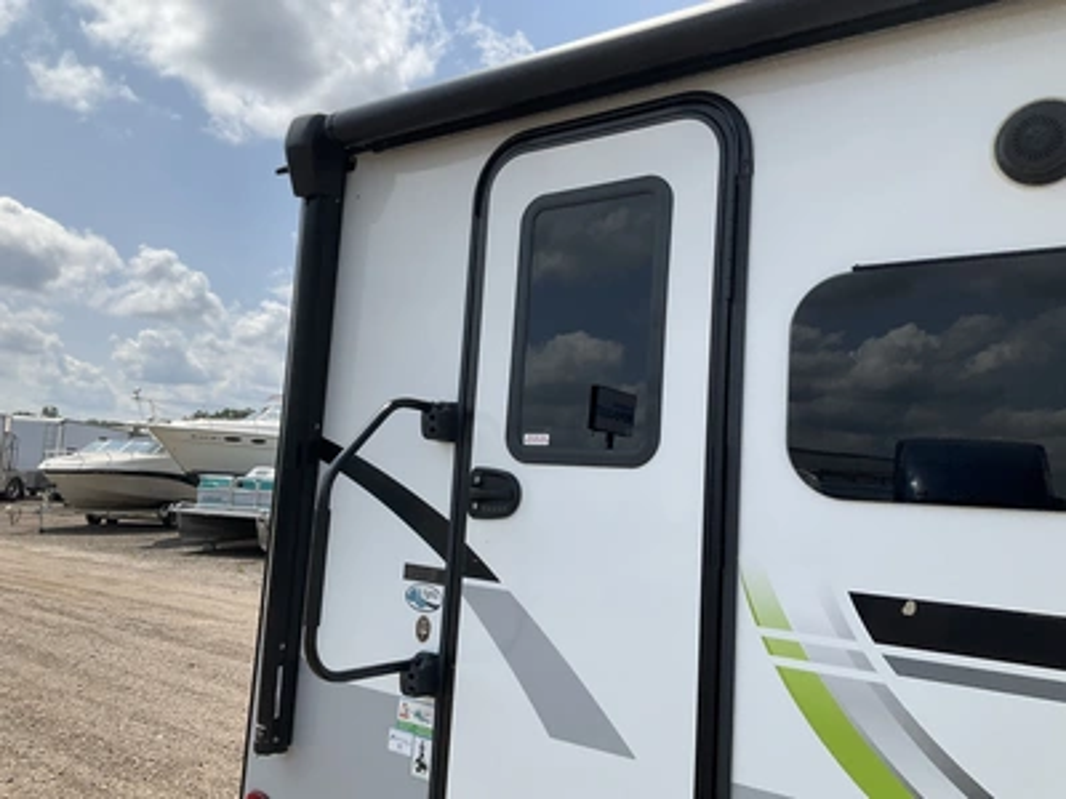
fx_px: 893
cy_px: 400
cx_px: 533
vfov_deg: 48.2
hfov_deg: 61.7
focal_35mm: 29
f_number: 1.8
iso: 25
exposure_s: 1/2141
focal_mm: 3
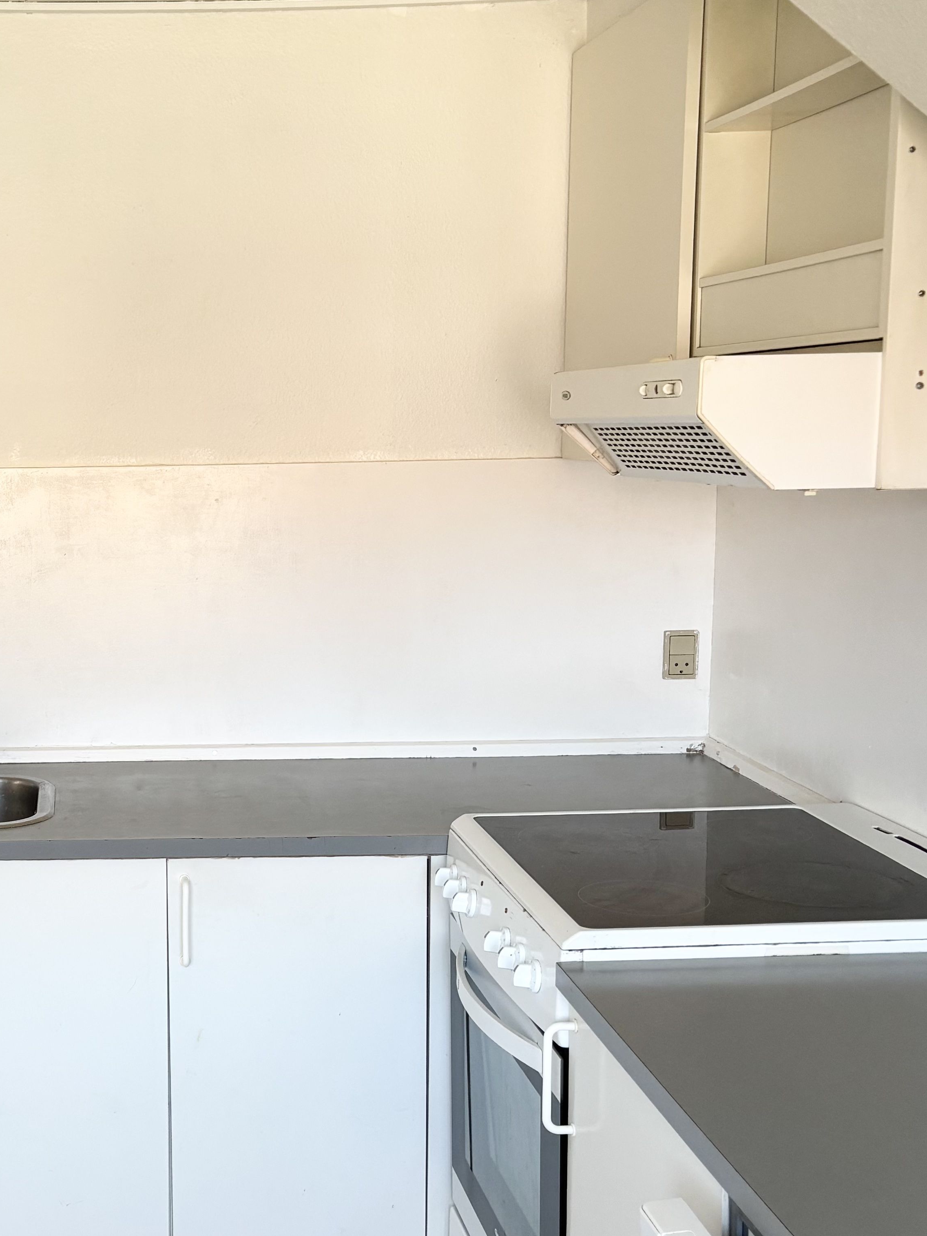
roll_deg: +1.1
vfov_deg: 38.9
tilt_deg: -8.9
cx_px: 80
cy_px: 674
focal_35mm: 49
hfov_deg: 28.4
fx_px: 1750
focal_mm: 5.96
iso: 80
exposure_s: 1/121
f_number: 1.6
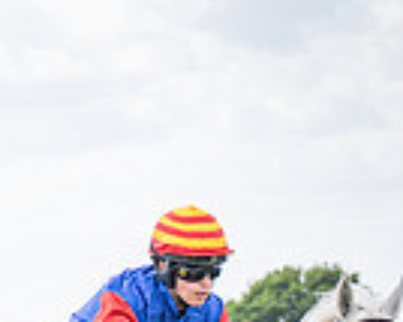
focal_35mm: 439
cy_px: 543
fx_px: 5232
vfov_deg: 3.5
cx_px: -553
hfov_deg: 4.3
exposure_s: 1/1600
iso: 400
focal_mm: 70
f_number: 4
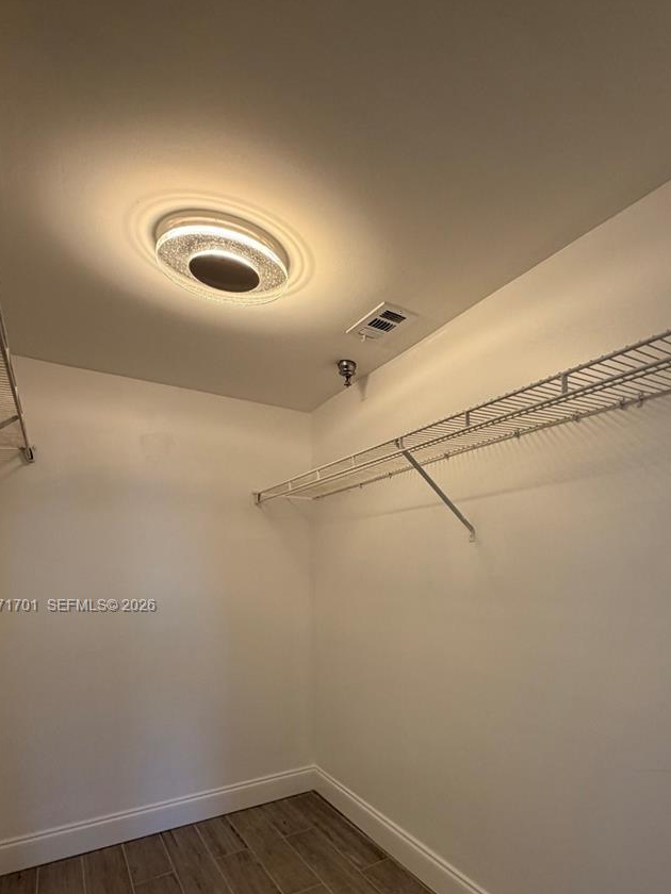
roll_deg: -1.7
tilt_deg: -3.5
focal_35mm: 20
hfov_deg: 64.5
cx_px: 438
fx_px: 517
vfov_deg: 78.7
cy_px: 607
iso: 125
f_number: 2.2
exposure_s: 1/120
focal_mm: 2.22
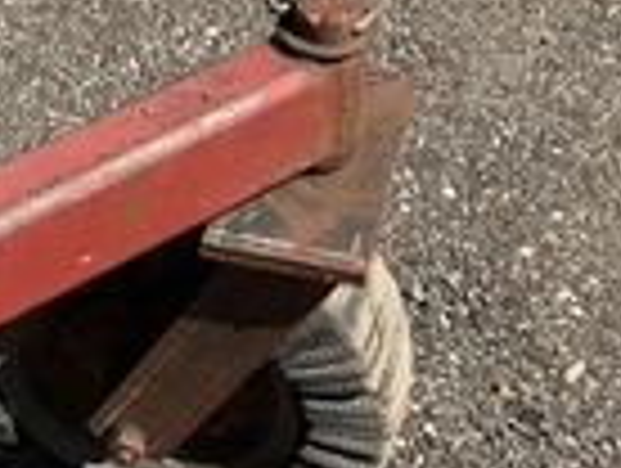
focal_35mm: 84
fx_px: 1510
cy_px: 432
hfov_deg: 23.2
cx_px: 234
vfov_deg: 17.3
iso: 25
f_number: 1.8
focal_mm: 3
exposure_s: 1/1377
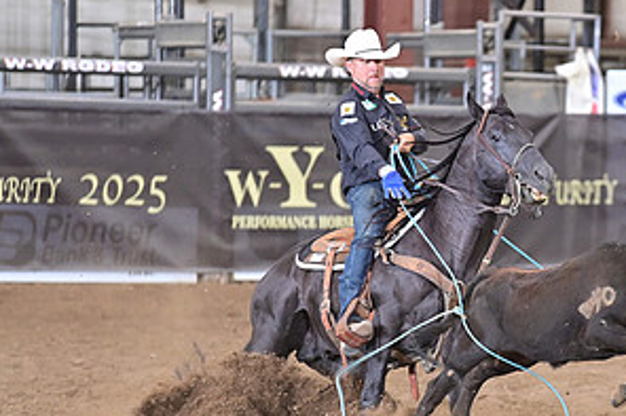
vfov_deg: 3.8
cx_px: 577
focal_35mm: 363
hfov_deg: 5.7
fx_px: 6308
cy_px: 278
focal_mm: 185
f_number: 3.2
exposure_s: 1/250
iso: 2000
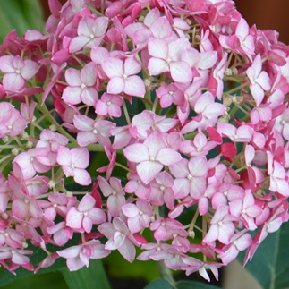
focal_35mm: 298
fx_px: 2815
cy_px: 225
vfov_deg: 5.9
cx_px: 172
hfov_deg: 5.9
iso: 400
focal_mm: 70
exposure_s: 1/100
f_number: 5.3
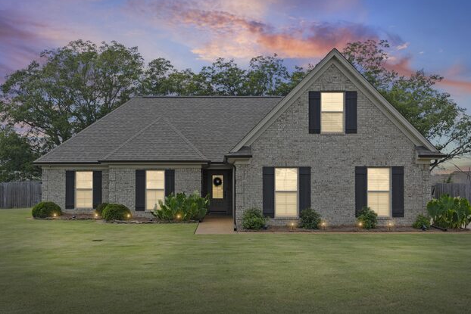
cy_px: 153
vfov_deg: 36.9
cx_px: 242
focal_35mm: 36
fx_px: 471
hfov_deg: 53.1
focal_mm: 35
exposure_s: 1/160
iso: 800
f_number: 9
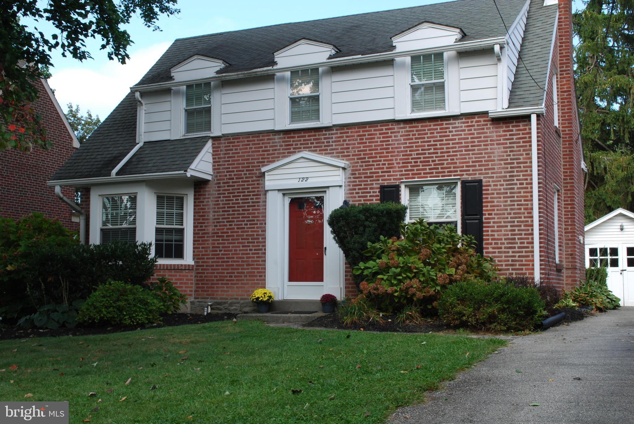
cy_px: 212
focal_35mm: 45
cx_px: 317
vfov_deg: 29.9
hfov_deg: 43.6
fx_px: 793
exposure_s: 1/30
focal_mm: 30
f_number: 11
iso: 100
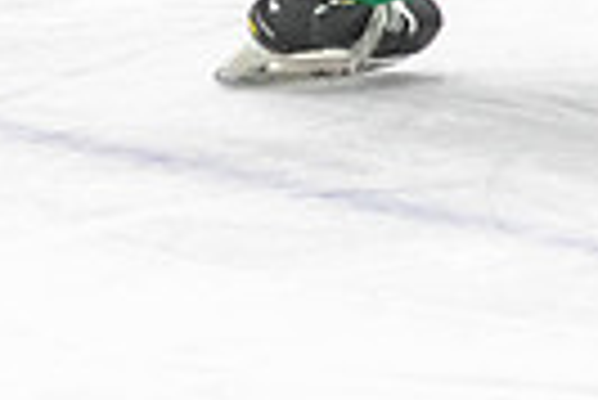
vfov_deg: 2.2
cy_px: -559
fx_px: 10493
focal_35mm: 631
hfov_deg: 3.3
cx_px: 901
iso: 2000
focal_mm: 86
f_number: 2.8
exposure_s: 1/640
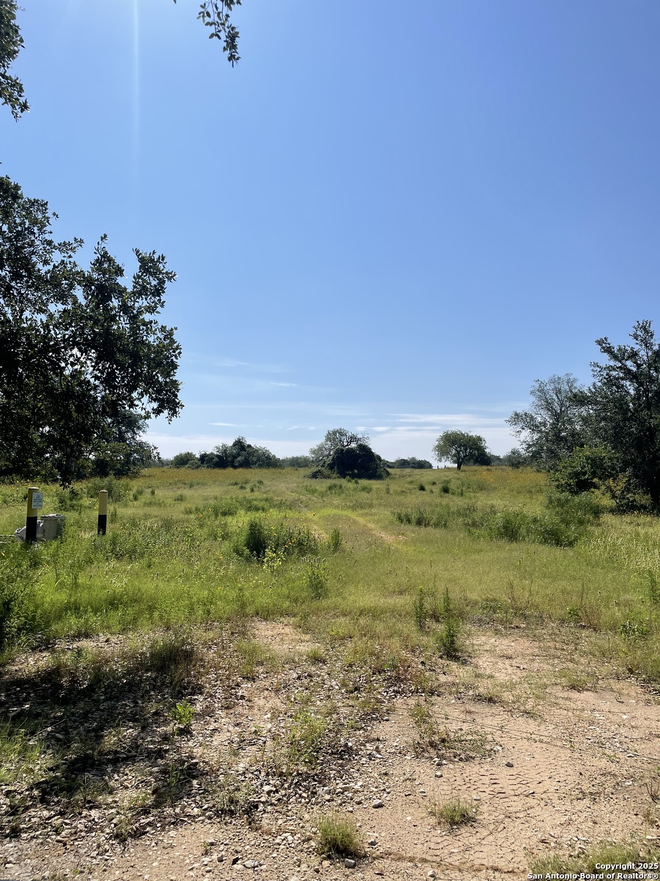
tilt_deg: +3.7
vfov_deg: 67.3
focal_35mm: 26
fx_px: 661
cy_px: 440
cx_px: 330
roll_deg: -0.7
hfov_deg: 53.1
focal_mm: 4.2
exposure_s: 1/7299
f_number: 1.6
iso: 32
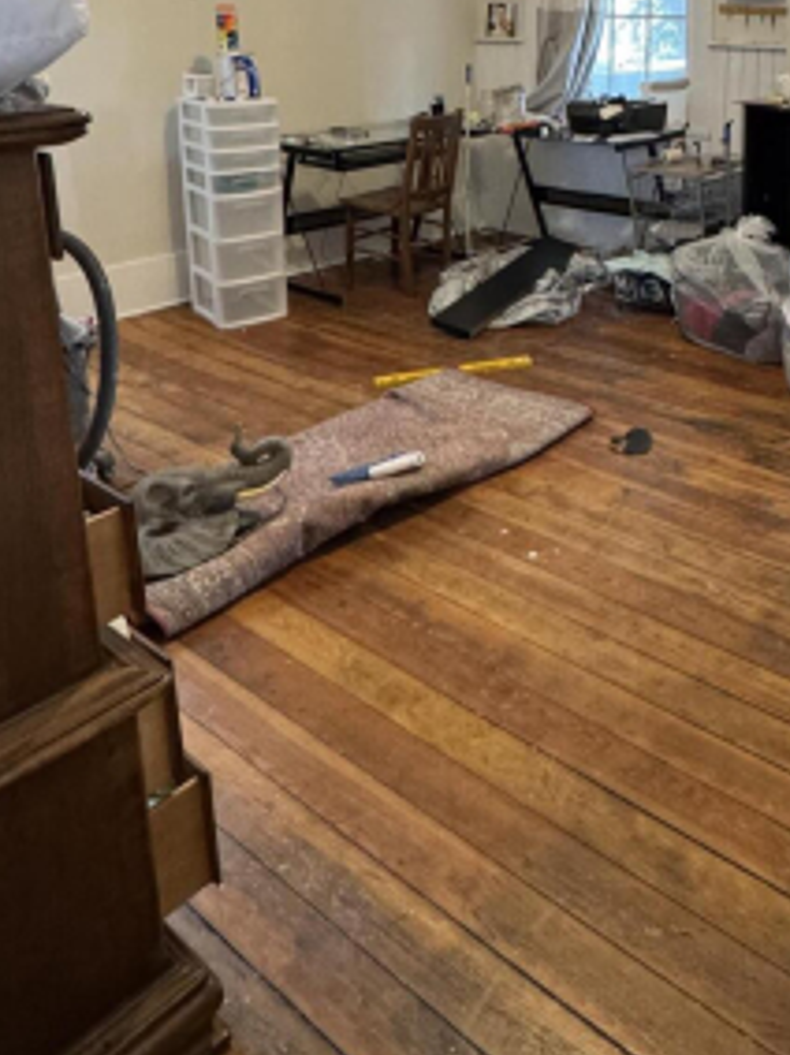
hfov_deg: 41.2
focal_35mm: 33
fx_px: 1005
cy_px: 214
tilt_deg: -12.2
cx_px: 622
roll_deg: -0.5
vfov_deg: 51.9
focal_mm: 2.22
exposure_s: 1/60
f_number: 2.2
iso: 640
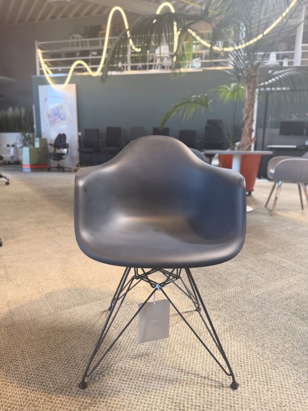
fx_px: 285
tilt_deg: -12.6
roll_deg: -0.9
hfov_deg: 56.8
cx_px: 154
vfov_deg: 71.6
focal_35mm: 24
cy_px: 206
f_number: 1.78
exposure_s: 1/100
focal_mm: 6.76
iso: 250
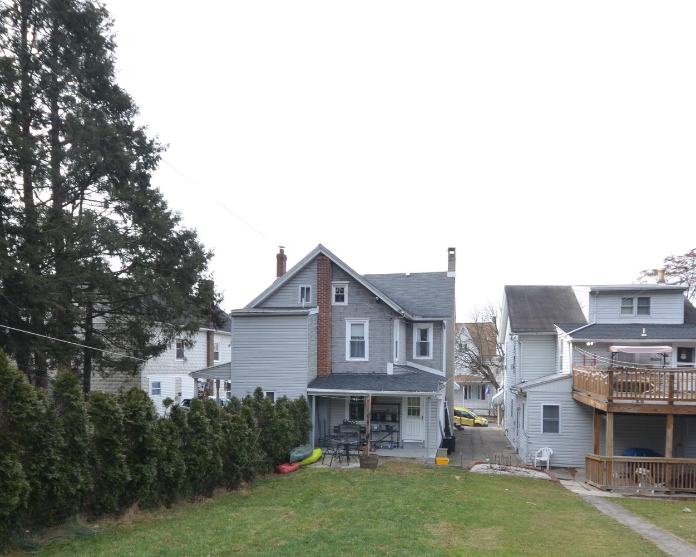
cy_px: 367
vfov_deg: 59.6
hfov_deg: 72.5
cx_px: 373
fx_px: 474
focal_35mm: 23
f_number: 6.3
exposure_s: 1/160
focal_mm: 10
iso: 200
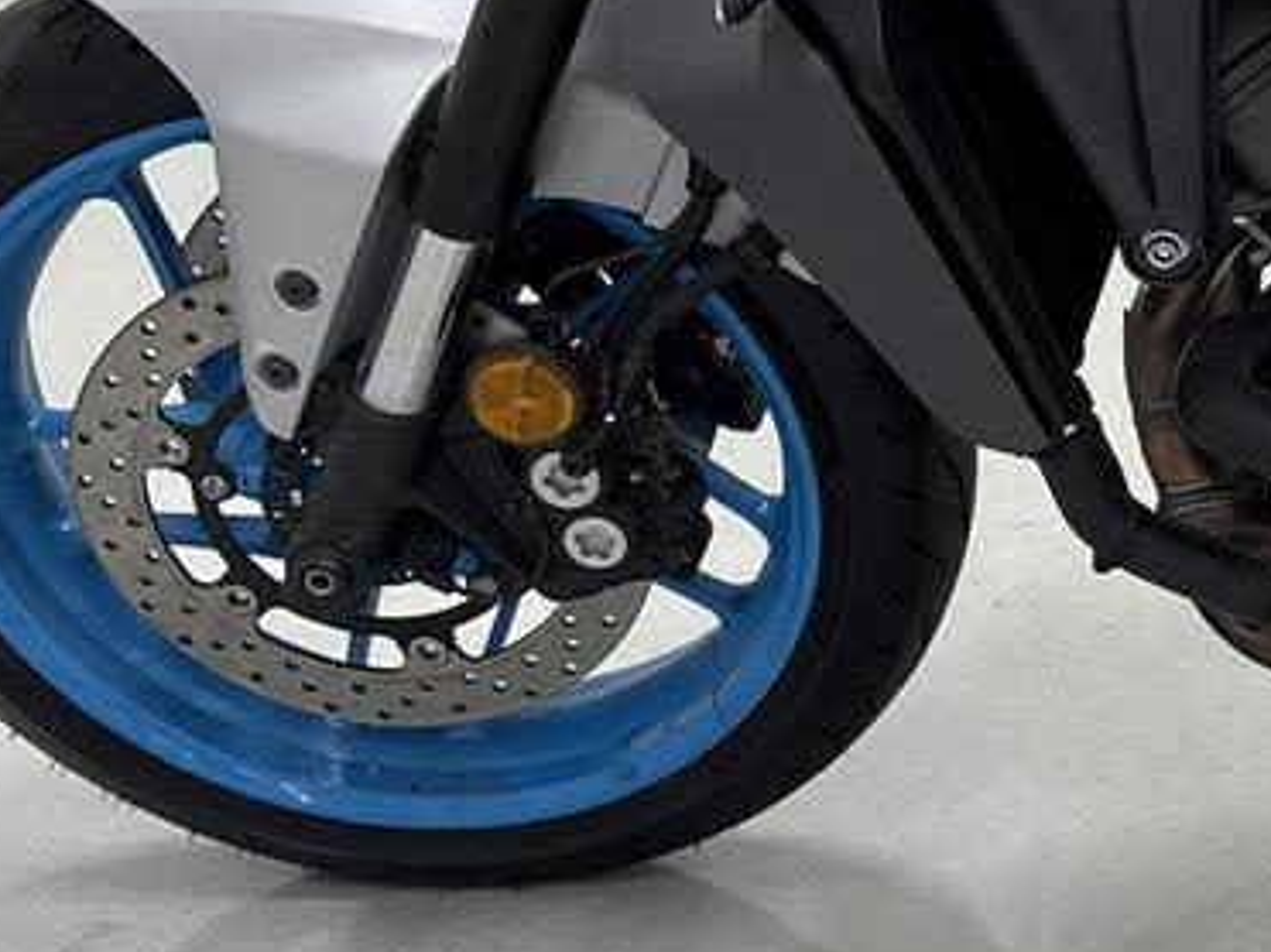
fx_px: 3707
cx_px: 1891
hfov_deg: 17.5
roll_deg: +0.4
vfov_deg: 14.3
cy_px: -113
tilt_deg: -14.6
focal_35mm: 101
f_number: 1.6
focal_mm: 5.96
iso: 80
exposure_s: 1/122
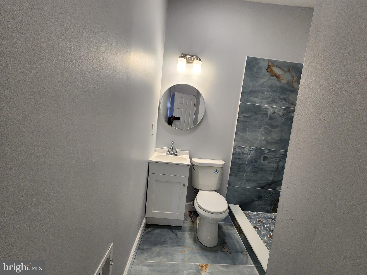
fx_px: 138
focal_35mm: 13
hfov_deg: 106.2
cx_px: 184
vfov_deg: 89.9
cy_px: 138
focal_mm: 2.2
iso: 160
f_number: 2.2
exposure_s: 1/60
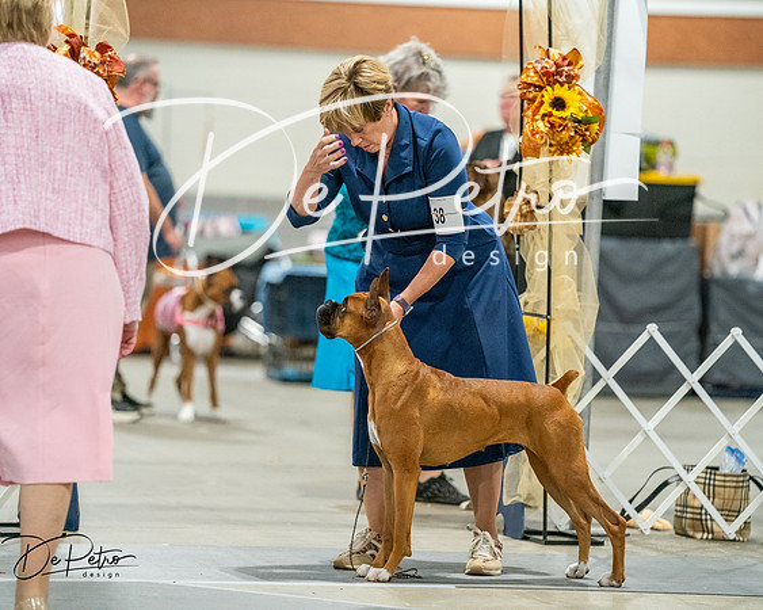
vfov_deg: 6.9
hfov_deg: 8.6
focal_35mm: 225
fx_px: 5085
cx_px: 382
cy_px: 305
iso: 6400
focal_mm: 200
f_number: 3.2
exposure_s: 1/250
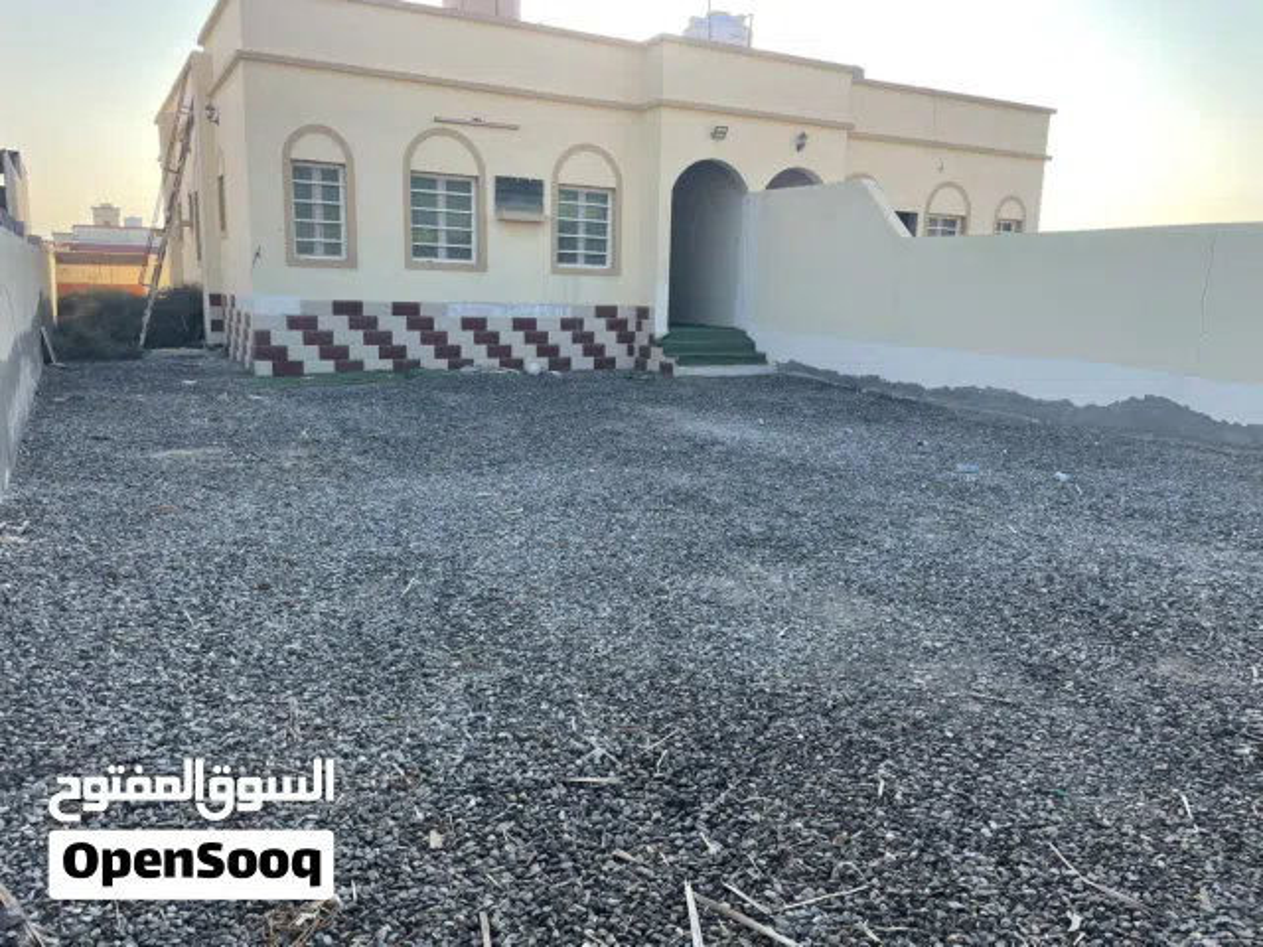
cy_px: 474
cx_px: 632
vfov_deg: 53.1
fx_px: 949
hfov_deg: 67.3
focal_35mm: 26
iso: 32
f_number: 1.6
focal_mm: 4.2
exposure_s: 1/831
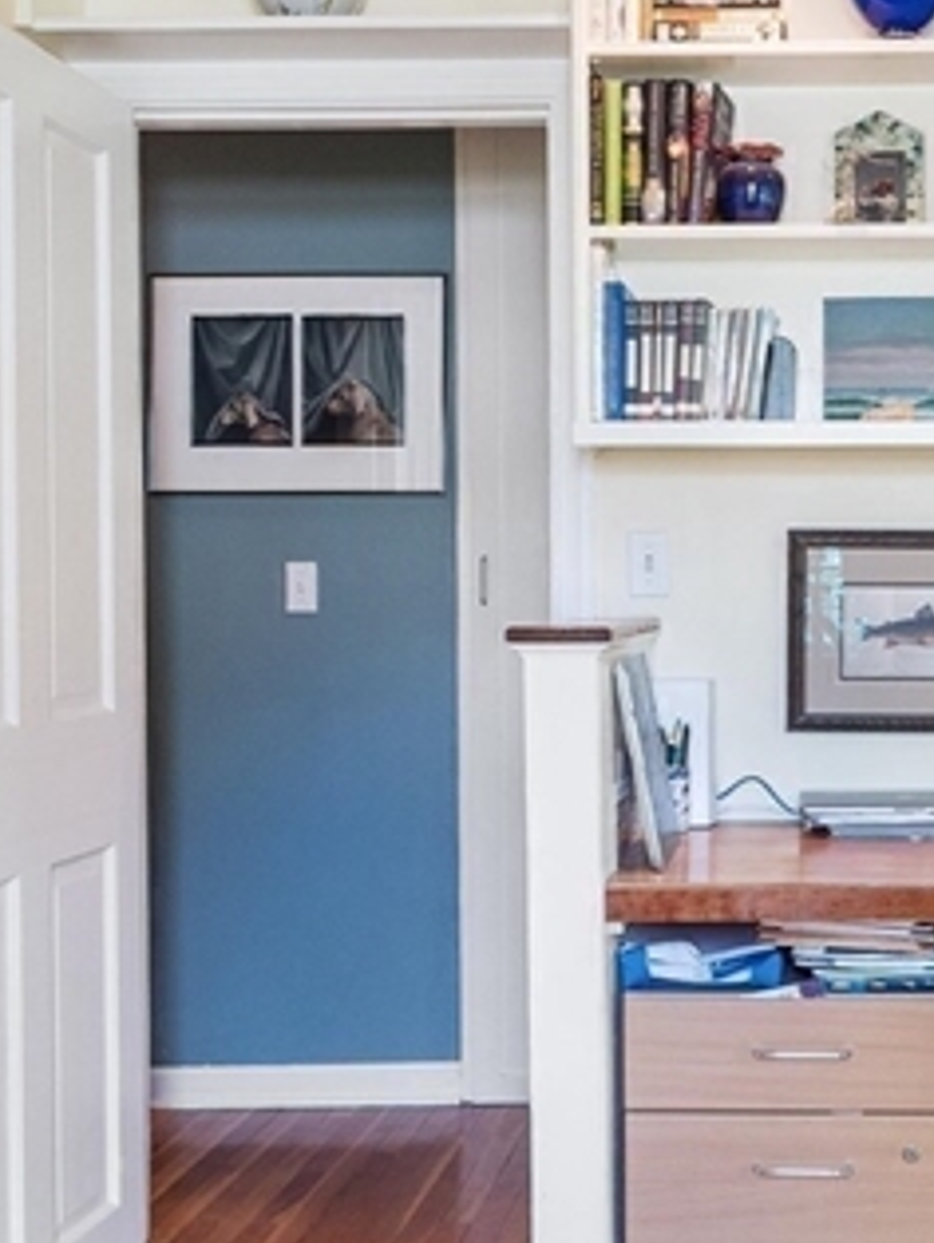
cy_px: 639
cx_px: 795
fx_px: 1689
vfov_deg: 40.4
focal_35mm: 47
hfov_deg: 29.9
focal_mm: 10
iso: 400
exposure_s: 1/3
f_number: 6.3
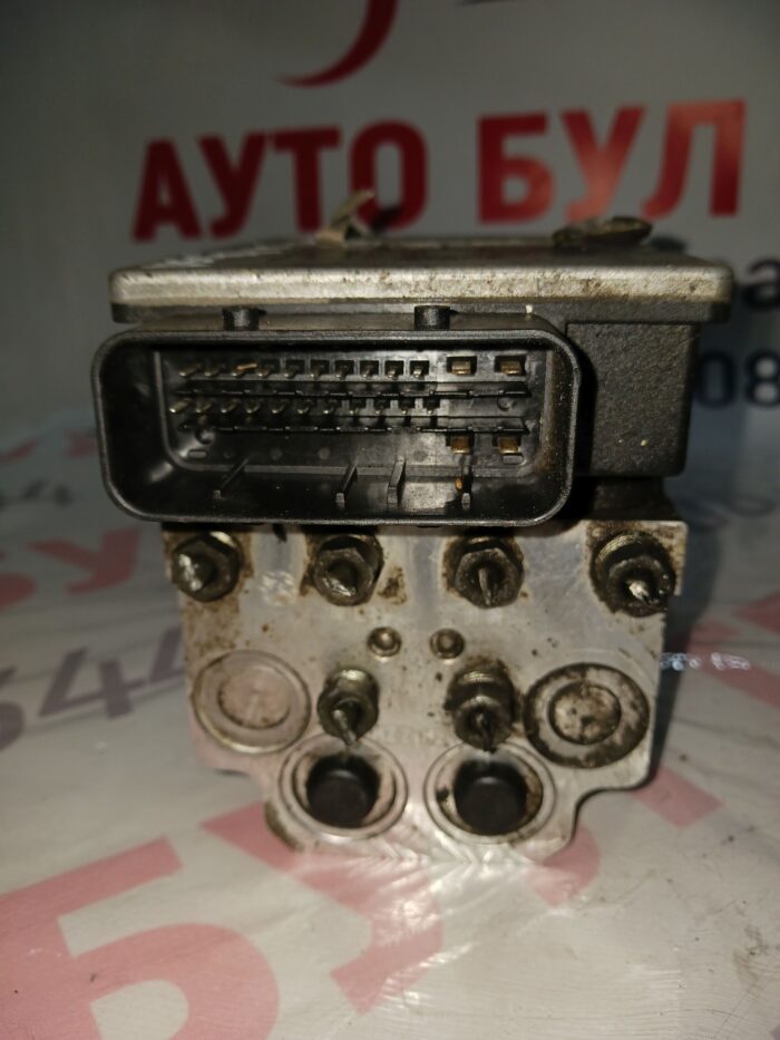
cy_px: 520
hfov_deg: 51.4
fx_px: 811
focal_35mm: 27
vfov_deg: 65.3
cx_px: 390
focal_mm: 4
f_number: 1.8
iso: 50
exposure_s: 1/50
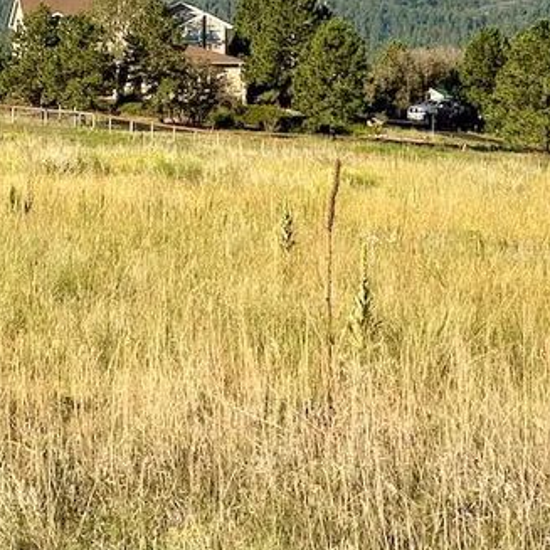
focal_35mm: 277
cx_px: 362
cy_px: 104
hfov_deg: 6.3
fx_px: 4979
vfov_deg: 6.3
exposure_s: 1/638
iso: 32
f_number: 2.8
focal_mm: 16.89
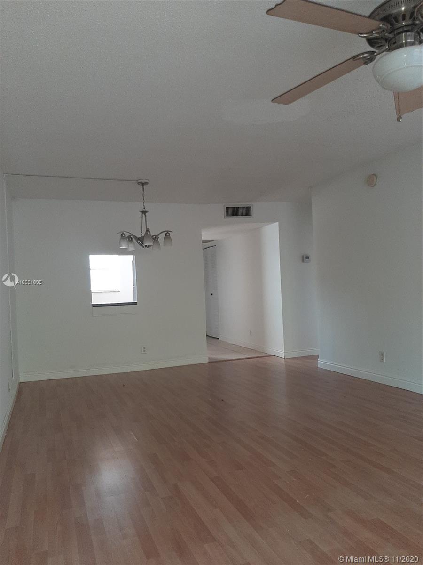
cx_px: 212
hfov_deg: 53.1
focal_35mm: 26
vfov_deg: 67.3
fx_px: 424
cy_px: 282
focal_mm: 3.93
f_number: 1.7
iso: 200
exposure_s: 1/50
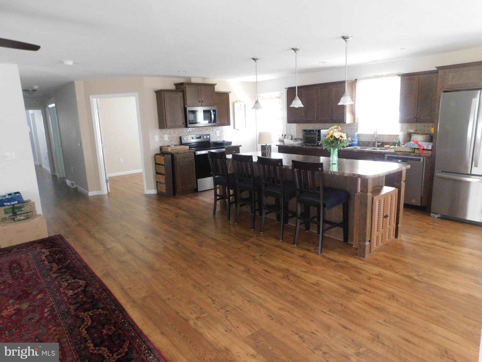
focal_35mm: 23
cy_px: 181
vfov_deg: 58.9
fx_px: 320
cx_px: 241
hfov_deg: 73.9
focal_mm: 4
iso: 400
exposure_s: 1/20
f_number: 3
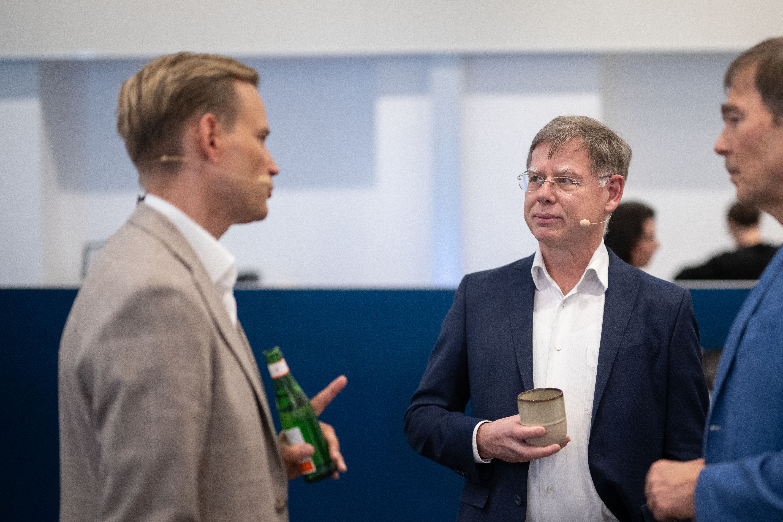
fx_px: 1370
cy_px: 294
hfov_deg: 31.8
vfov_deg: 21.6
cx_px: 485
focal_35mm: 63
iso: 2000
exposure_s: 1/250
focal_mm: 50
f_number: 1.2
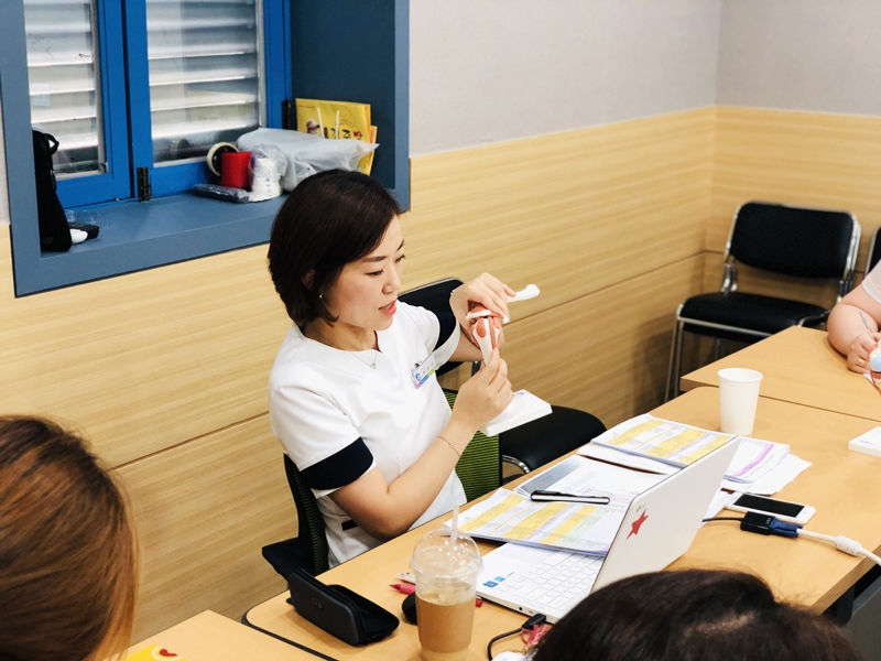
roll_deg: -0.8
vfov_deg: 28.0
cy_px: 330
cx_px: 440
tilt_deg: -15.3
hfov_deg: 36.8
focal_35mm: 52
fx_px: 1323
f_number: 2.4
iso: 125
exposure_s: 1/24
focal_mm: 6
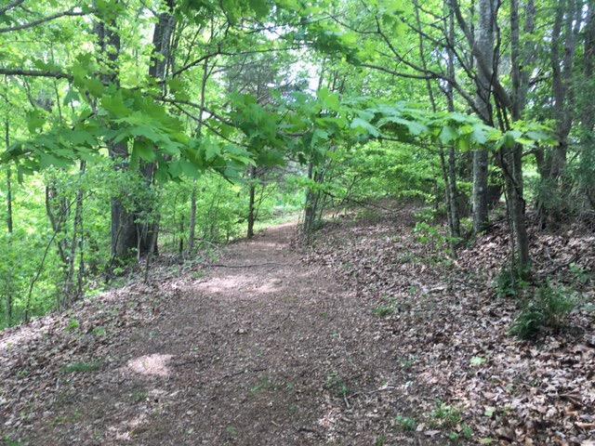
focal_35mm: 29
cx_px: 298
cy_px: 223
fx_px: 498
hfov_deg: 61.7
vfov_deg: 48.2
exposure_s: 1/60
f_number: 2.2
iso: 25
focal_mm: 4.15
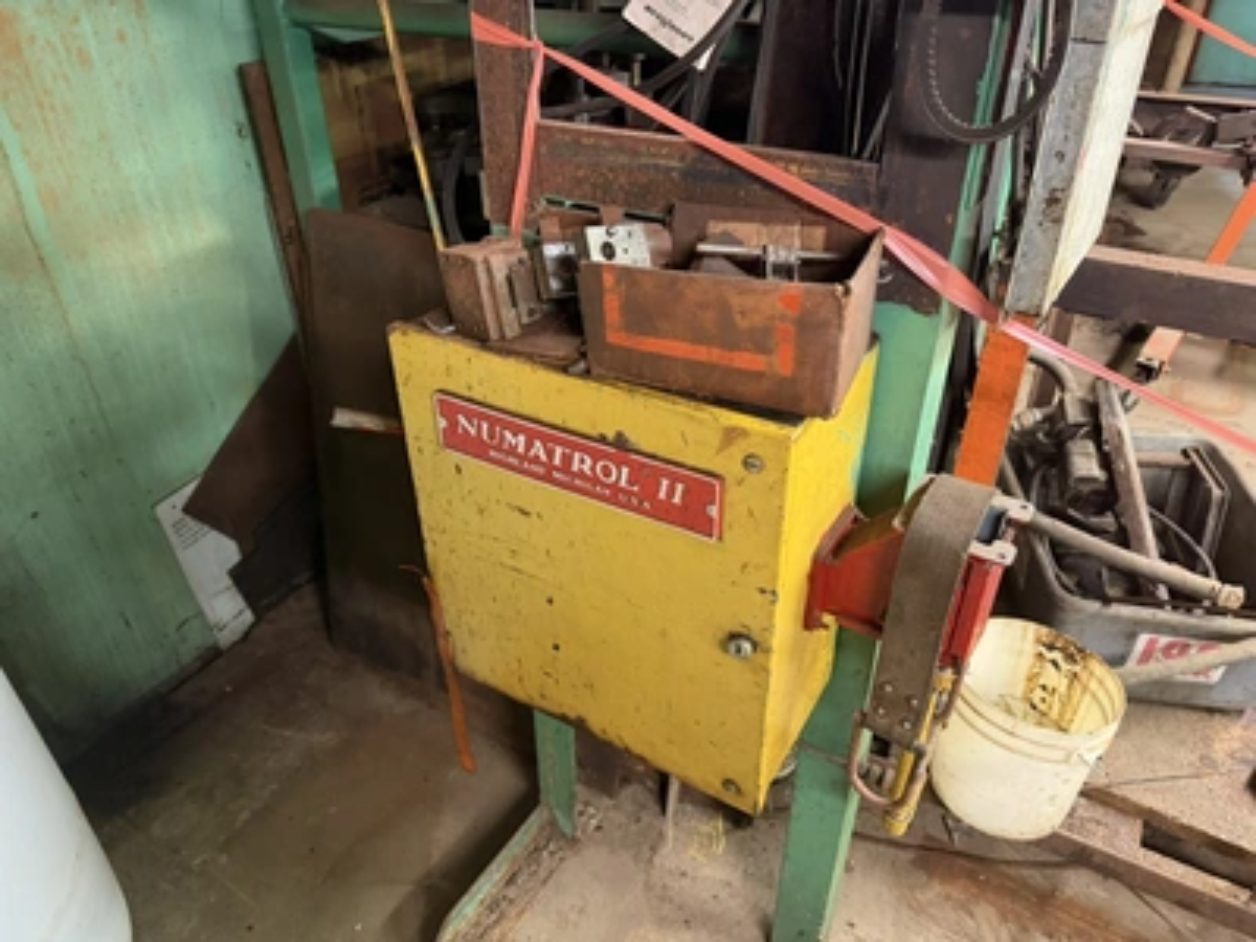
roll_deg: -0.1
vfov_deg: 56.8
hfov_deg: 71.6
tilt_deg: -32.7
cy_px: 471
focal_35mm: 24
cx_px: 628
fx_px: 871
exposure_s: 1/40
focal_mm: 6.76
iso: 800
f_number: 1.78
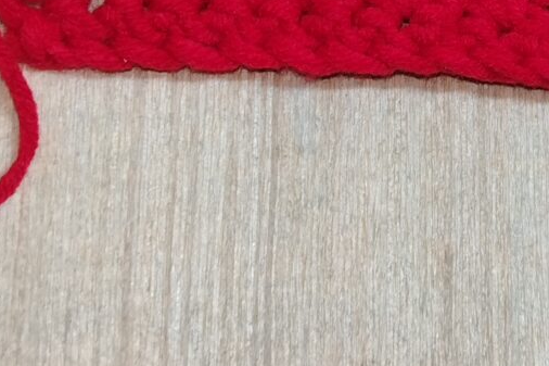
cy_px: -24
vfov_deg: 13.3
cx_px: 462
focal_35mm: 101
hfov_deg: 19.9
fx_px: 1540
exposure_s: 1/50
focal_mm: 5.25
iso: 481
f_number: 1.75
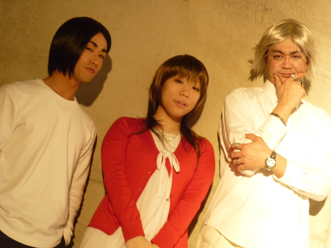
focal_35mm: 64
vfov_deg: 22.9
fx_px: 612
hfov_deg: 30.3
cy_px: 124
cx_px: 166
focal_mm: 10.6
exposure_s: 1/13
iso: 400
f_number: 3.8
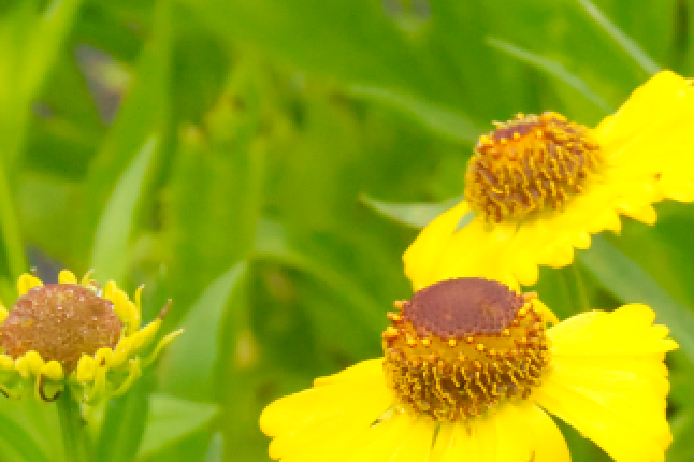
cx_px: 780
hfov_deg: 6.7
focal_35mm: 307
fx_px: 5912
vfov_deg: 4.4
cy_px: 804
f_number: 10
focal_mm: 55
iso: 2000
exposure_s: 1/400
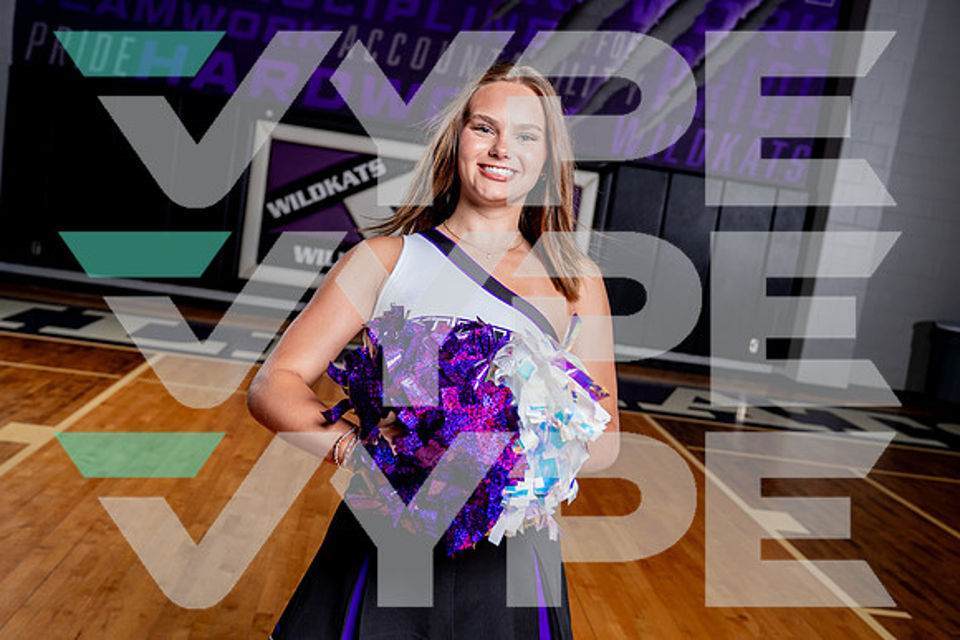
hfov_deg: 54.0
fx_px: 941
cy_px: 320
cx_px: 480
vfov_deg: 37.6
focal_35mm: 35
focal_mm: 34
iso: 100
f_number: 4
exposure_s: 1/250
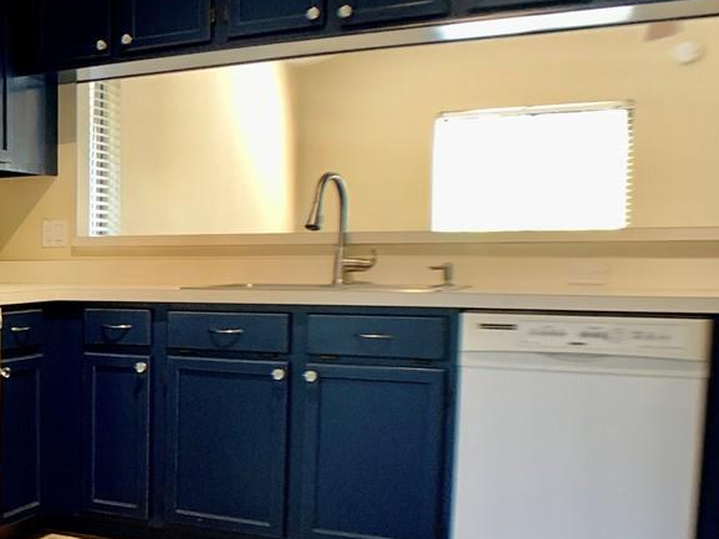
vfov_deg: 20.3
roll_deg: -0.1
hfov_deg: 24.6
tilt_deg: -6.4
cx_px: -138
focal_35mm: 72
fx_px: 1495
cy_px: 373
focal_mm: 4.25
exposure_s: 1/73
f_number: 1.8
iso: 100
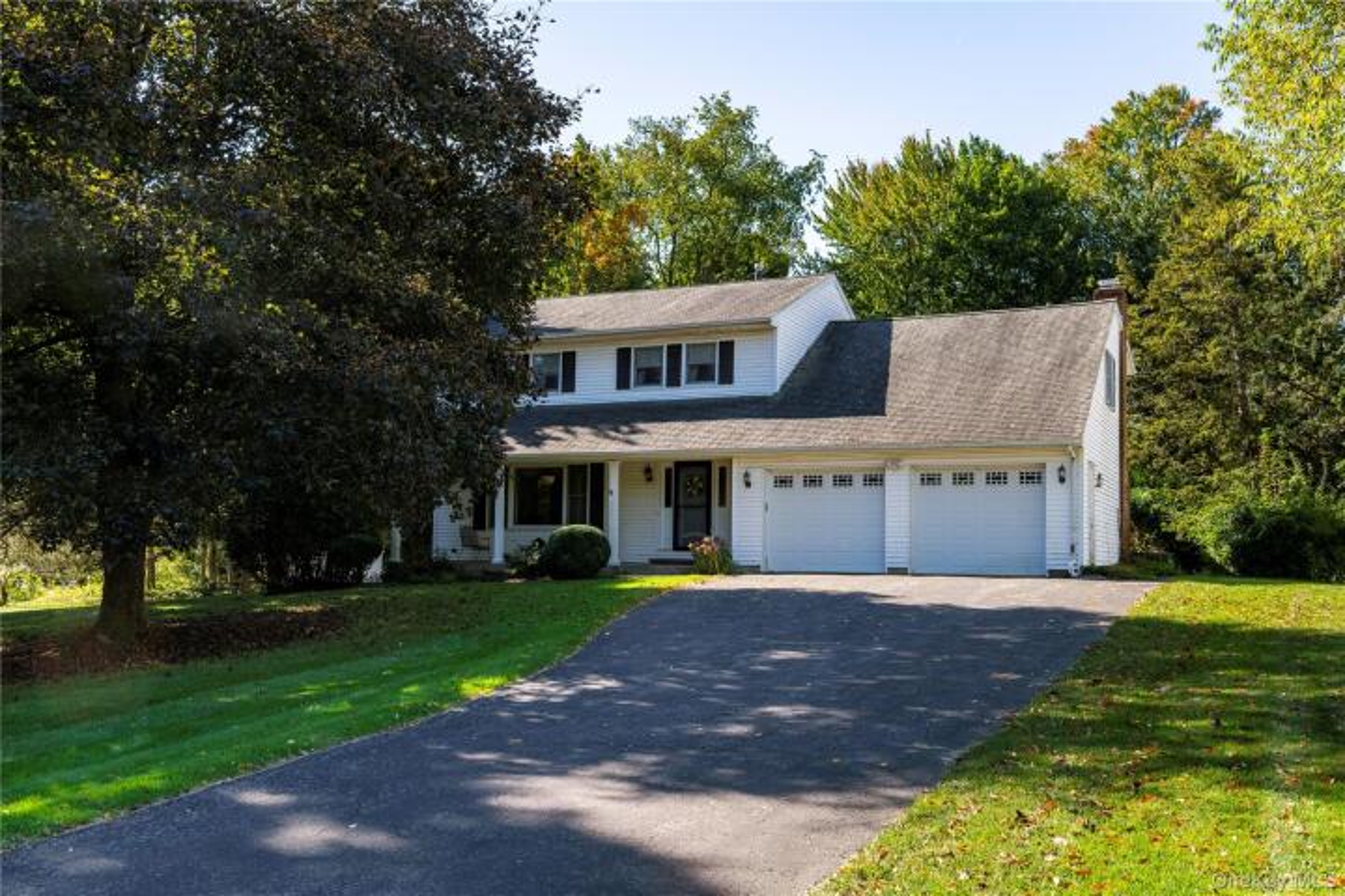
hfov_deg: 56.5
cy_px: 448
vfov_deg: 39.4
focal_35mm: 34
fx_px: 1251
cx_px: 672
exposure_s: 1/400
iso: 320
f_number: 8
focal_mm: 33.5
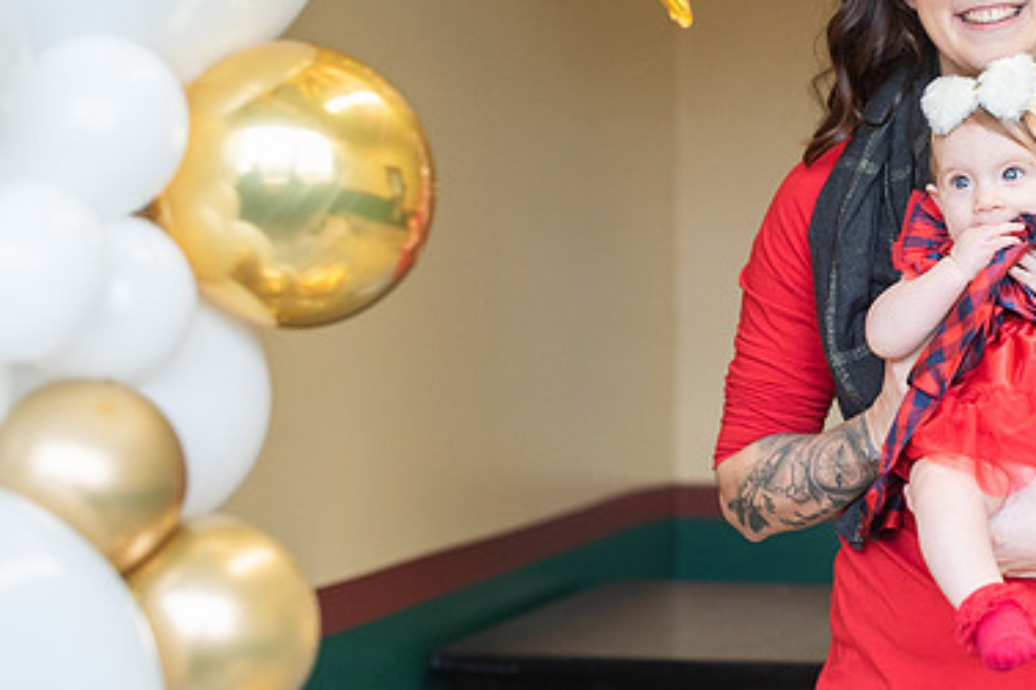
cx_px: 860
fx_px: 2531
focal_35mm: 88
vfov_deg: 15.5
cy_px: 286
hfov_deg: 22.7
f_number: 2.5
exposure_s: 1/250
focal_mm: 50
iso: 500
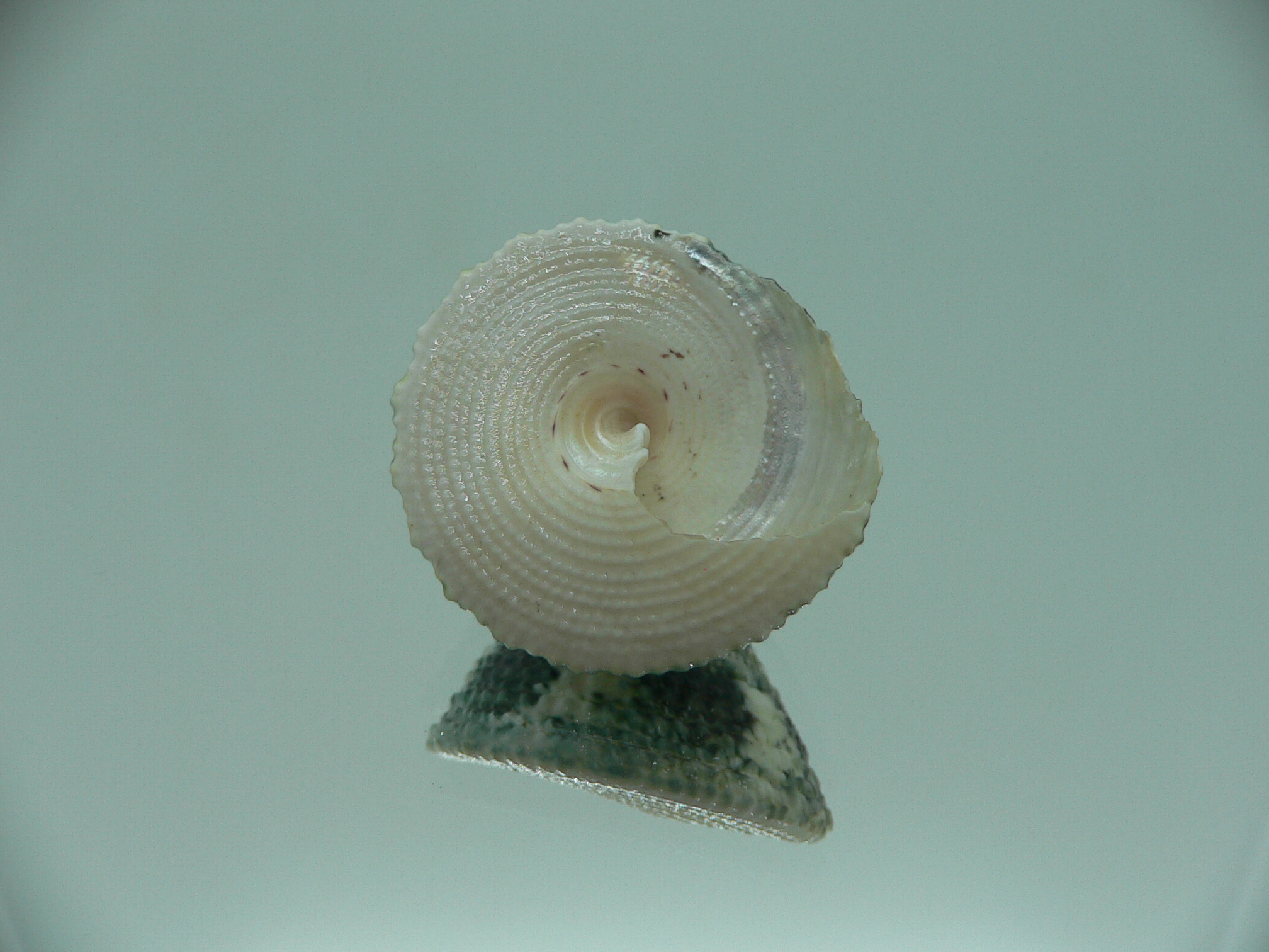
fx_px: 1283
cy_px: 476
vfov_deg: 40.7
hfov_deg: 52.6
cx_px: 634
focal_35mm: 35
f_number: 2.8
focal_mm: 4.6
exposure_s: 1/60
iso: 80
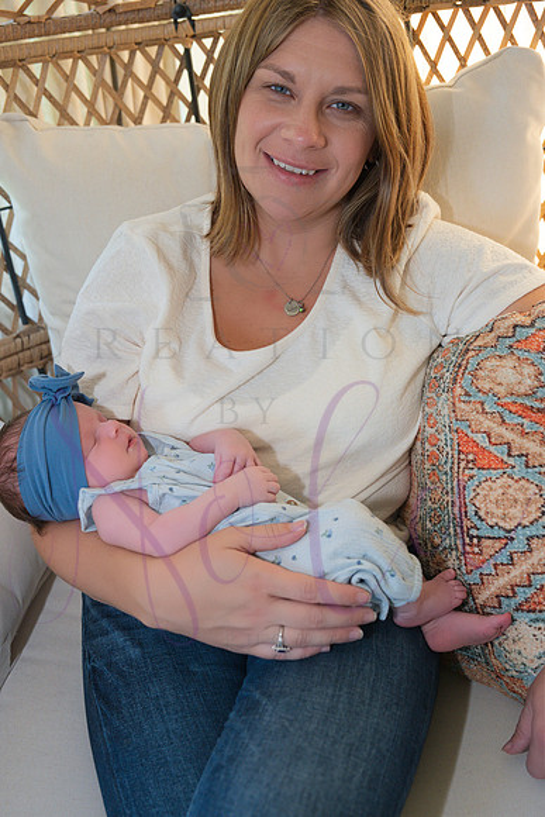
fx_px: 840
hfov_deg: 36.0
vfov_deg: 51.9
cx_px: 272
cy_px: 408
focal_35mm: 37
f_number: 4
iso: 1600
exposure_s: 1/320
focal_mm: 37
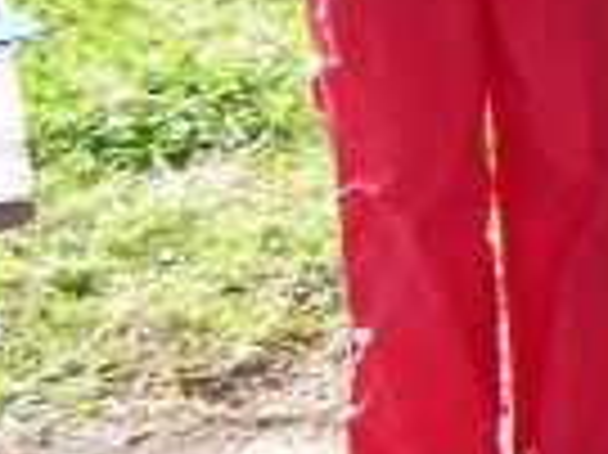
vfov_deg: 6.4
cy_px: -337
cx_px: 1662
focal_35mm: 226
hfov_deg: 7.9
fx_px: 3966
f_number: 2.8
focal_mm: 6.3
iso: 64
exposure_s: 1/160
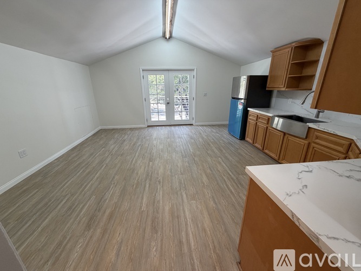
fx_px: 146
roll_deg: +0.9
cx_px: 180
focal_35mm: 14
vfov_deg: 85.7
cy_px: 136
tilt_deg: -18.5
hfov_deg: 102.1
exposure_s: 1/120
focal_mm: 2.22
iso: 125
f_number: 2.2
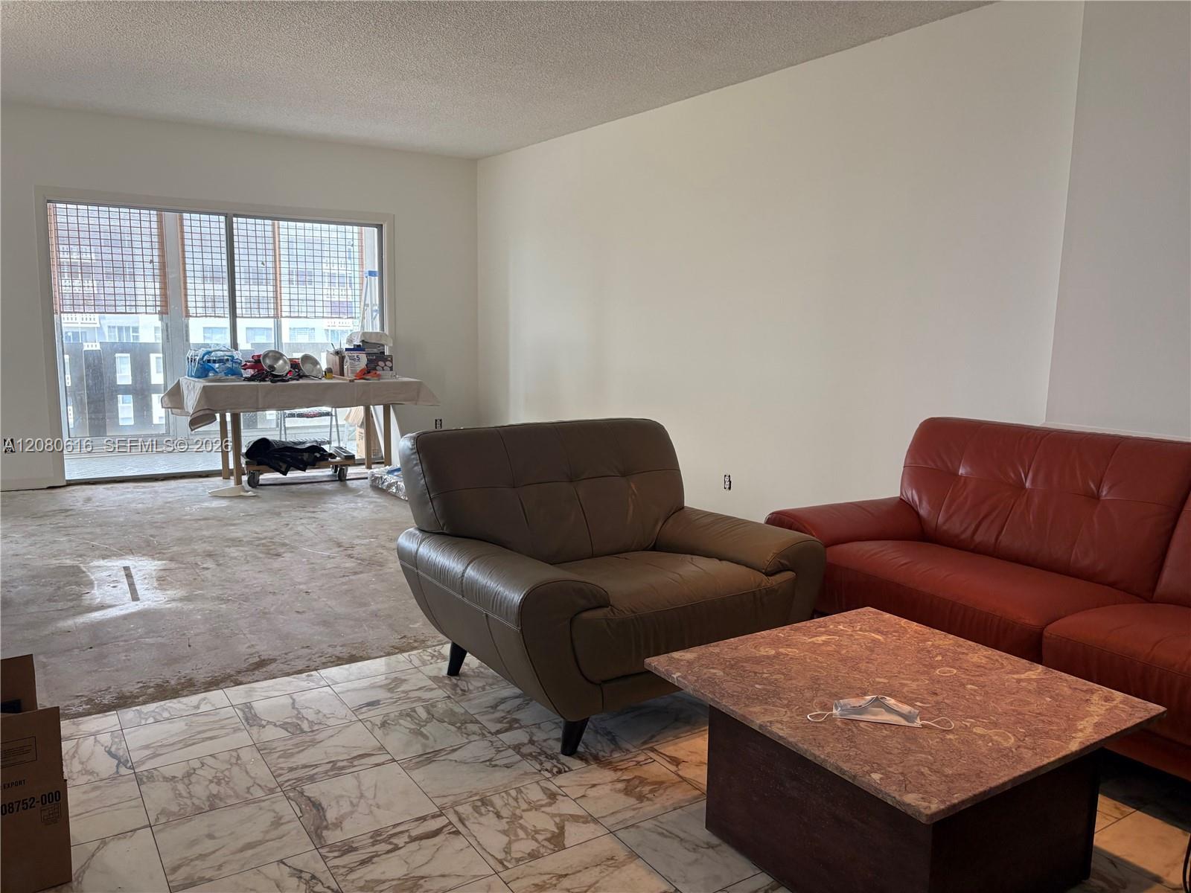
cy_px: 446
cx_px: 596
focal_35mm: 26
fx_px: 895
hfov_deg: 67.3
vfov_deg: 53.1
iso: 160
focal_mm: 5.96
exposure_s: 1/120
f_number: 1.6
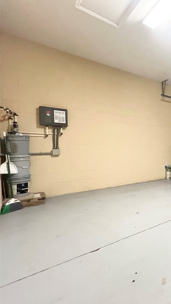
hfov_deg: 41.0
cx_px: 204
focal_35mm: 19
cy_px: 152
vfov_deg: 89.6
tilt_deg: -2.4
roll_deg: +0.0
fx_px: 153
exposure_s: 1/60
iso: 800
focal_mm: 1.57
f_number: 1.8
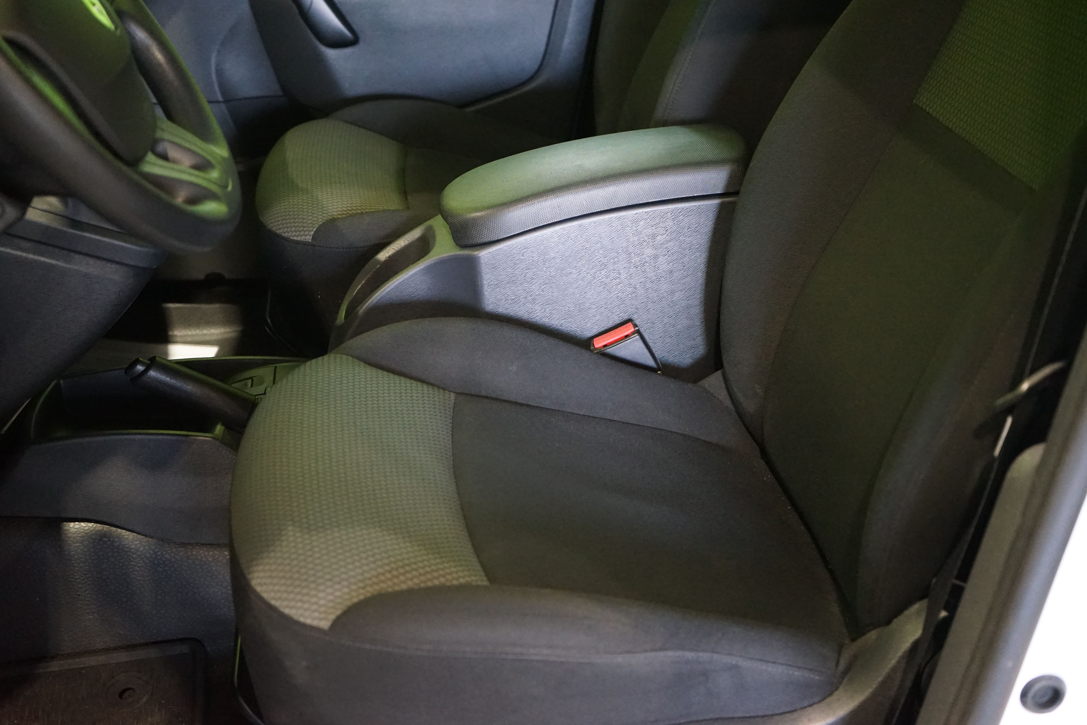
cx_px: 544
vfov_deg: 28.6
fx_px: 1419
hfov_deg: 41.9
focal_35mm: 47
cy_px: 362
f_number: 4.5
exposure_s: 1/80
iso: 6400
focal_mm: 47
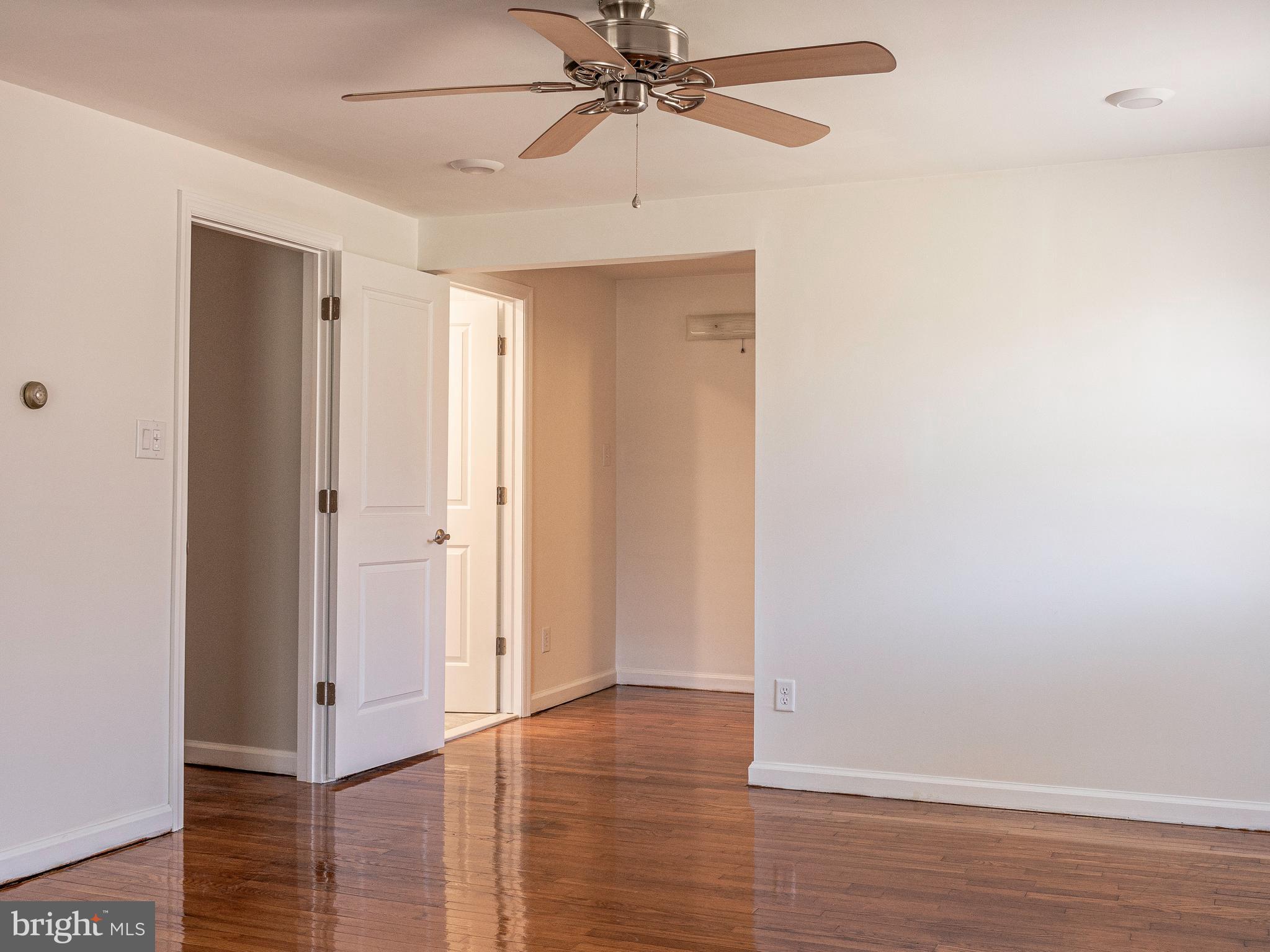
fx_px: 1394
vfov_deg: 37.7
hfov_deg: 49.0
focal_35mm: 38
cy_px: 476
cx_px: 635
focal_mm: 19
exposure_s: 1/13
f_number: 5.6
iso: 400
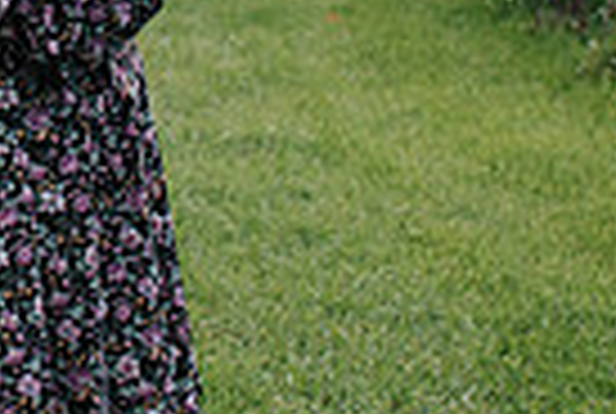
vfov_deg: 9.1
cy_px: -169
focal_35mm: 148
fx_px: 2538
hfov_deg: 13.4
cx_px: -175
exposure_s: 1/1250
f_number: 3.2
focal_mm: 35
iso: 450
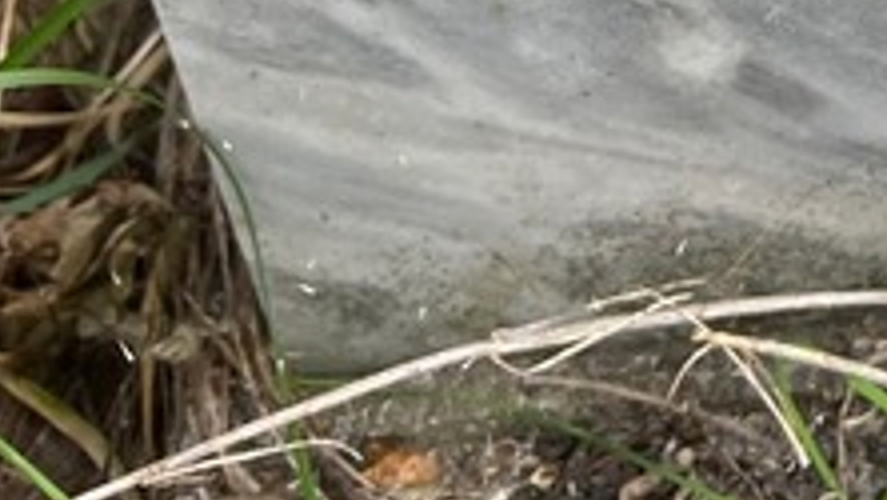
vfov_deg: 10.5
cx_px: 1247
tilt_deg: -46.8
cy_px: -620
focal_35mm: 102
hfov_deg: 18.9
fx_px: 2400
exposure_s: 1/316
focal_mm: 5.7
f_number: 1.5
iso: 50
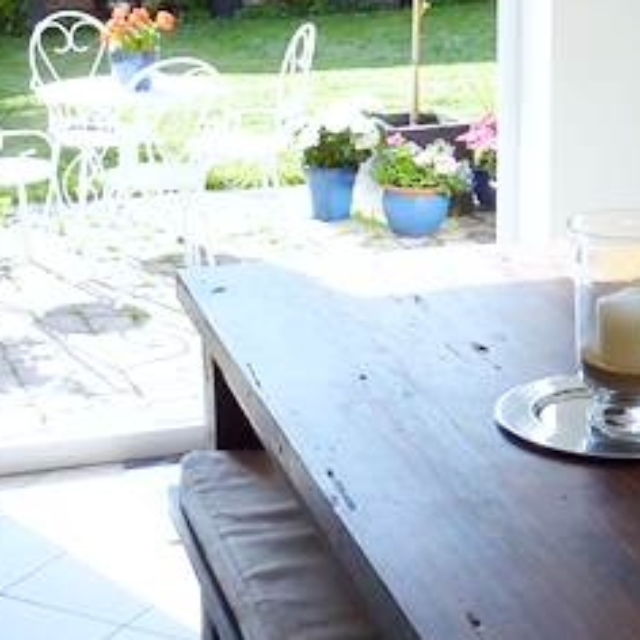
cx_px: 328
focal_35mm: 75
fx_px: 1569
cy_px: 49
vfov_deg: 22.4
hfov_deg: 23.1
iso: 80
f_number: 4
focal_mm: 4.1
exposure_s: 1/160
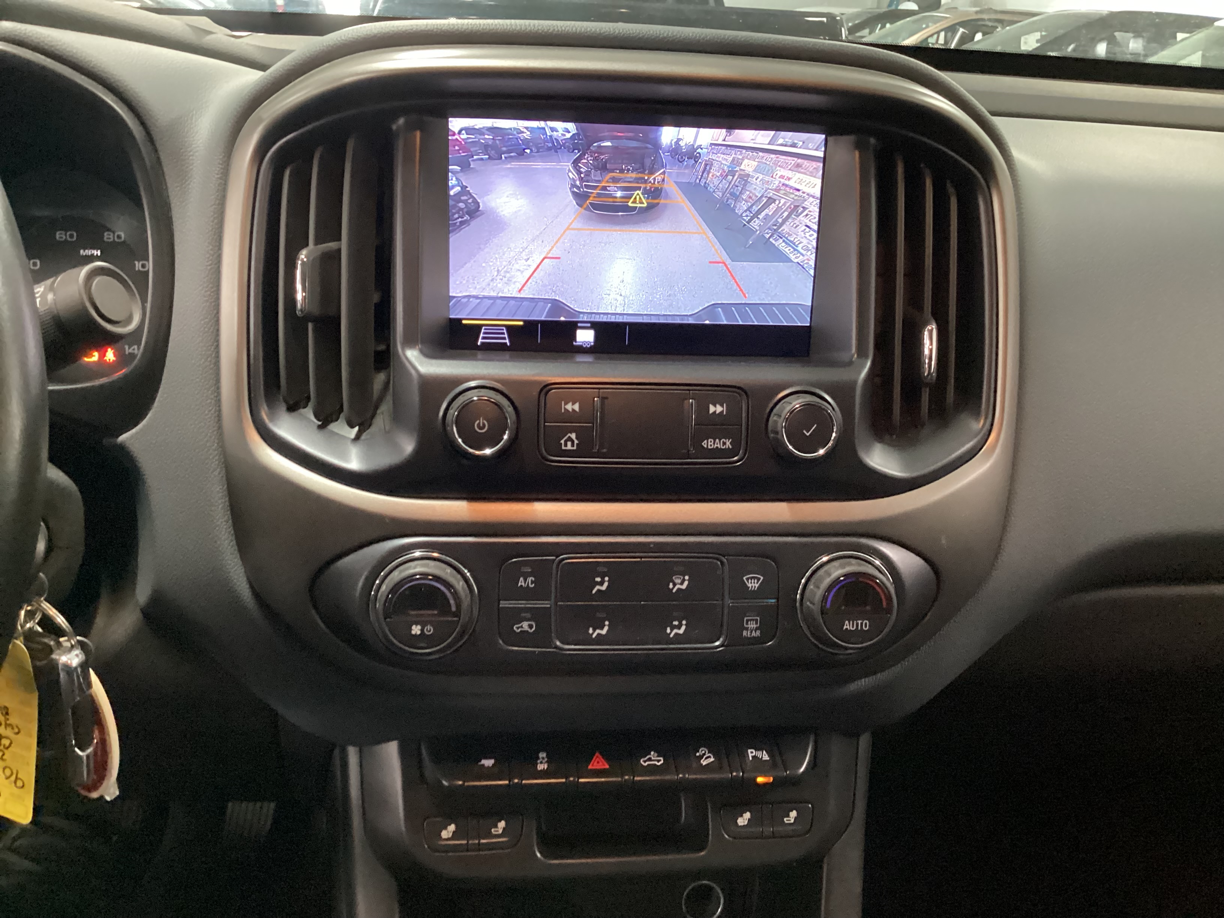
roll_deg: -3.7
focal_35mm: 31
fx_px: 1096
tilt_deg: -22.1
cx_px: 612
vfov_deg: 45.4
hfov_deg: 58.4
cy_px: 459
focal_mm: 3.3
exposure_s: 1/25
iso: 500
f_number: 2.4
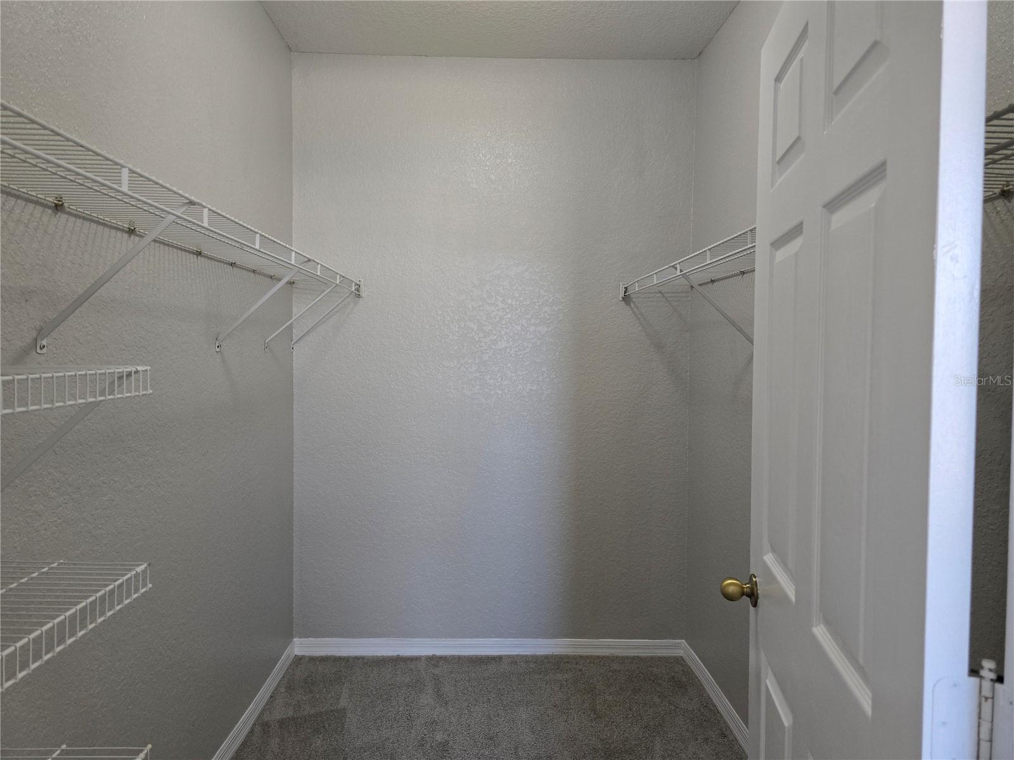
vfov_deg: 58.9
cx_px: 507
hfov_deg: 73.9
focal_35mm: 23
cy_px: 380
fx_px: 674
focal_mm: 6.3
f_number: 1.7
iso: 320
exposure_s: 1/60
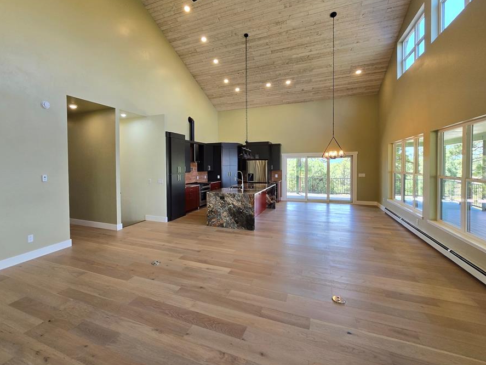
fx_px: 211
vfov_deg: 81.6
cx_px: 216
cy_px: 169
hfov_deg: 97.8
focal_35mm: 15
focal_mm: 2.2
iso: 64
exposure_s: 1/60
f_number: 2.2
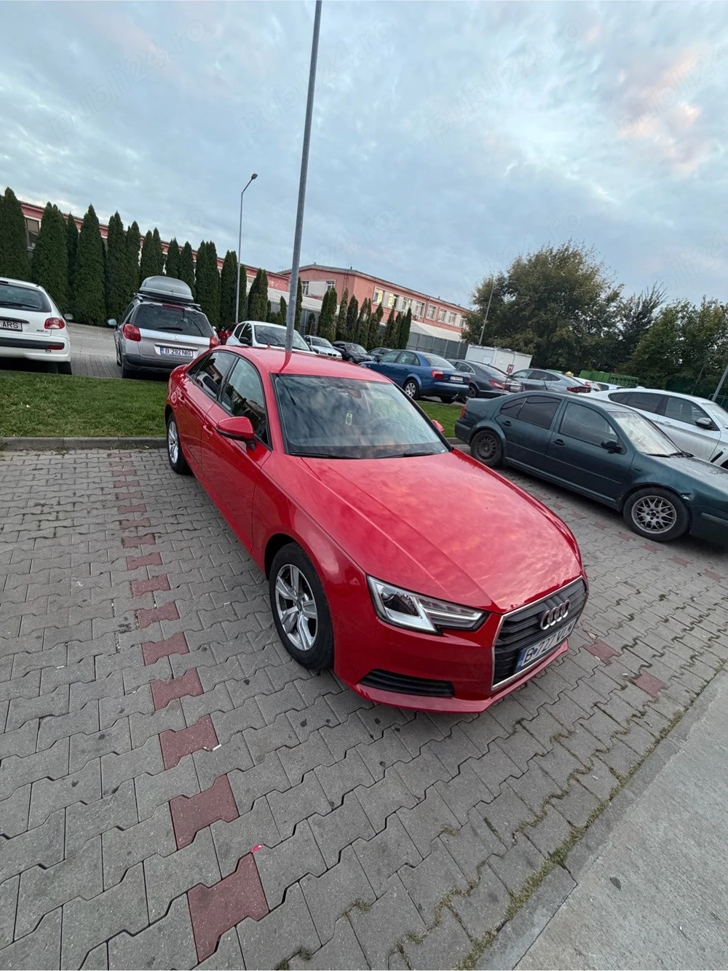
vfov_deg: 102.1
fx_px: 393
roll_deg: -10.1
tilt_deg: -19.6
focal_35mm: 14
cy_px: 486
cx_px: 364
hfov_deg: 85.7
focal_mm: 2.22
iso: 250
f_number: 2.2
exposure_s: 1/121
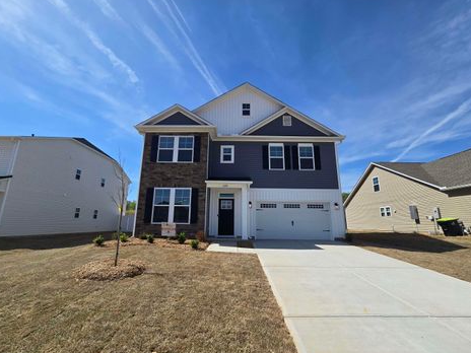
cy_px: 179
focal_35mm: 14
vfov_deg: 85.7
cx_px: 227
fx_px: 190
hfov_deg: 102.0
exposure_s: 1/2929
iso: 50
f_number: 2.2
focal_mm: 2.2
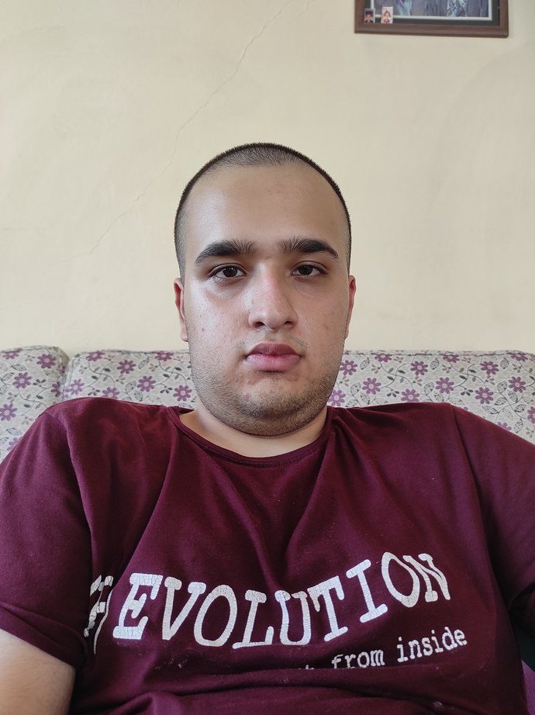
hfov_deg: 54.8
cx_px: 268
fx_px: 516
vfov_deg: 69.4
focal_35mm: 25
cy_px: 358
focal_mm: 5.43
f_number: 1.89
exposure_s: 1/100
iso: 161
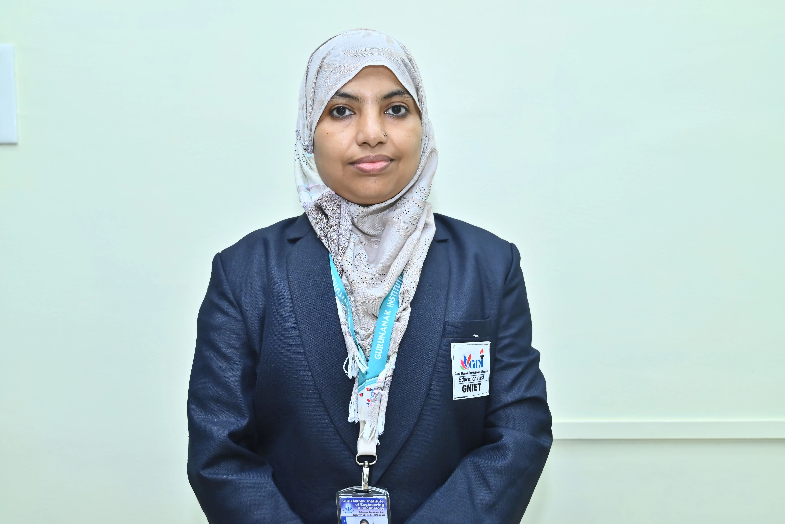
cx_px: 392
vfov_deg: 32.7
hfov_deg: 47.4
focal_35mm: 41
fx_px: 894
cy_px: 262
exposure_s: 1/100
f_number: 4.5
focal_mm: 41
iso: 500
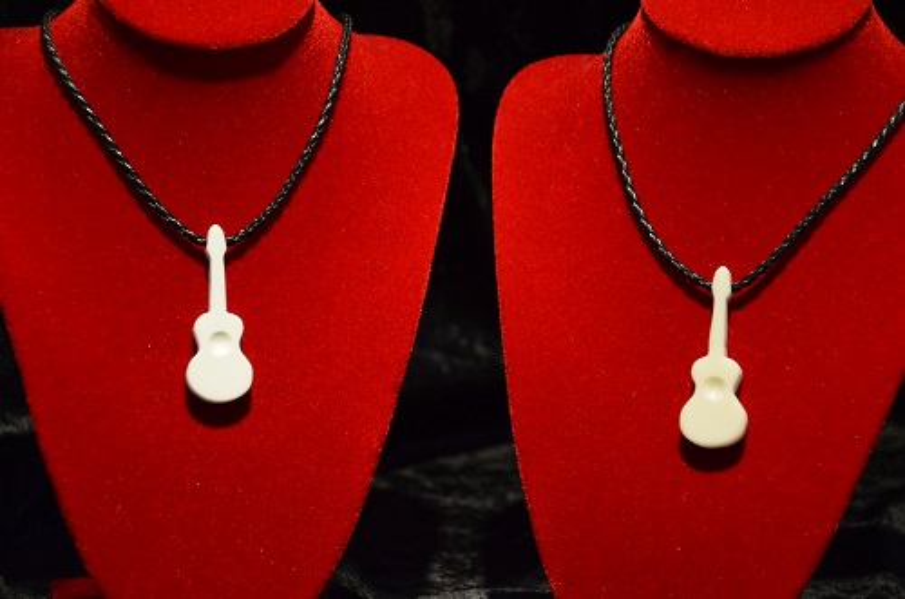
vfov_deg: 13.0
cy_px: 300
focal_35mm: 105
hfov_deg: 19.5
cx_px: 452
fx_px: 2634
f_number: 5.3
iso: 1600
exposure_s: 1/30
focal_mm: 70
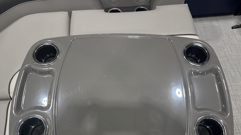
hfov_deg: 69.9
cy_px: 93
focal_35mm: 27
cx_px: 118
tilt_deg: -67.7
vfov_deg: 42.2
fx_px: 173
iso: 200
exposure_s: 1/211
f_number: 1.78
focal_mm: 6.76
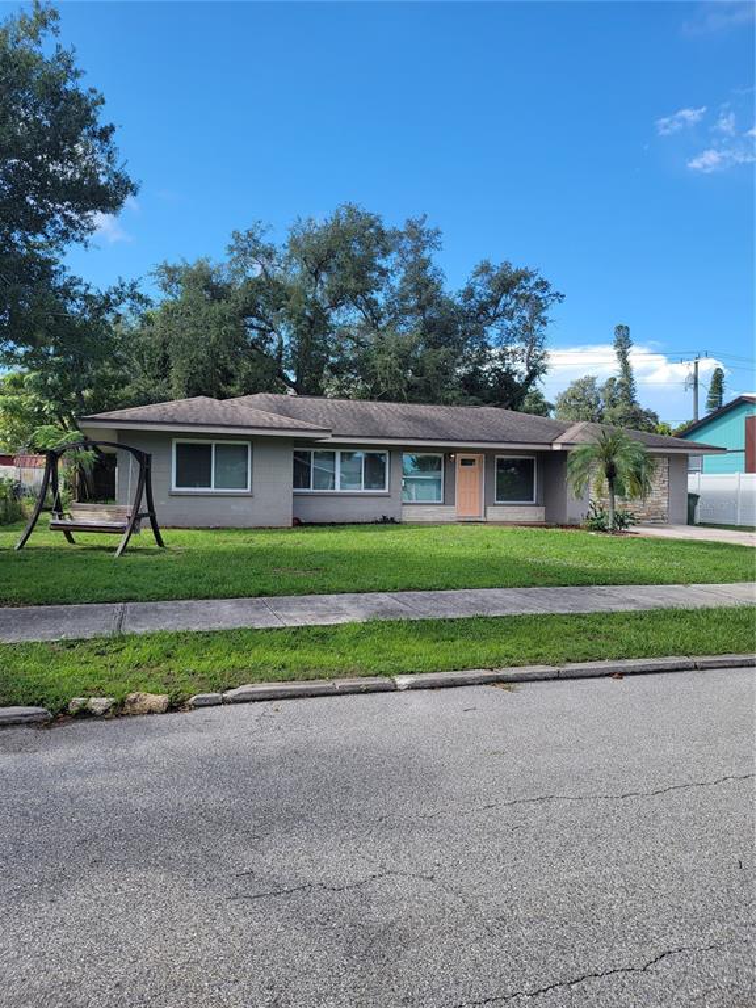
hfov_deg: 56.8
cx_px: 378
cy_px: 504
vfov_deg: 71.6
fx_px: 699
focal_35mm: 24
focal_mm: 6.7
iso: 16
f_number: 1.8
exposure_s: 1/403
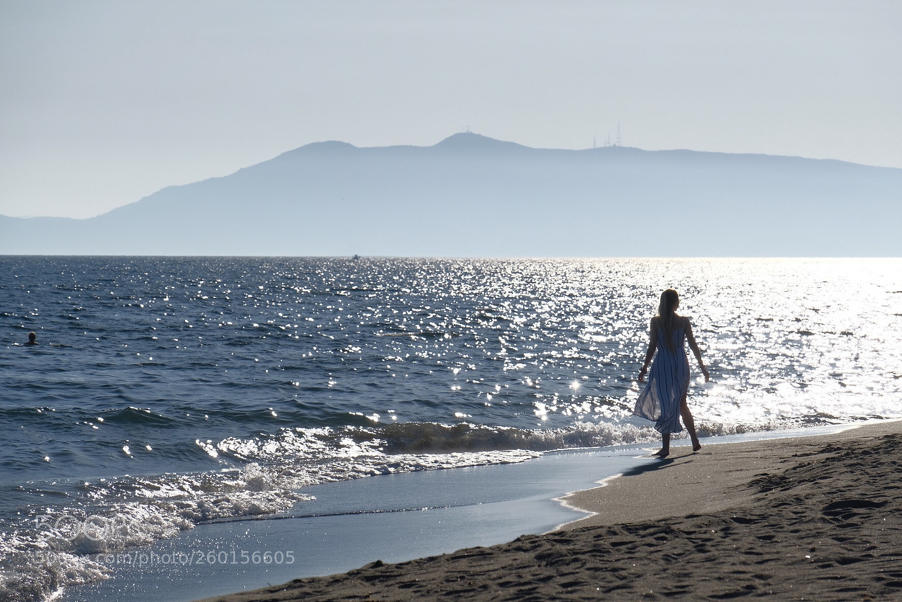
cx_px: 451
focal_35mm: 184
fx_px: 4610
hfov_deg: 11.2
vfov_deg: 7.5
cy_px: 301
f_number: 9
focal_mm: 122.6
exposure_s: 1/1600
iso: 200
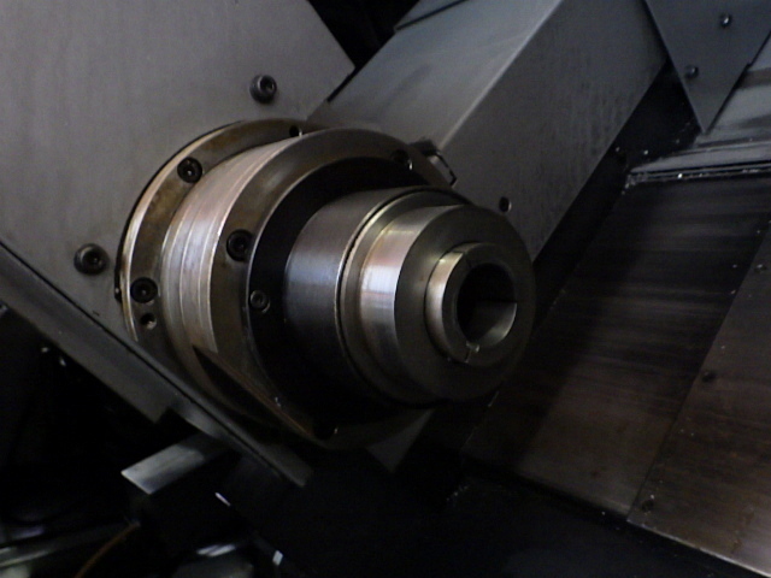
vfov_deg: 49.7
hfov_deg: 63.4
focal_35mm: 28
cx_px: 386
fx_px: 624
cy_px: 289
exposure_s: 1/6
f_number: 3.5
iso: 1600
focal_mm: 5
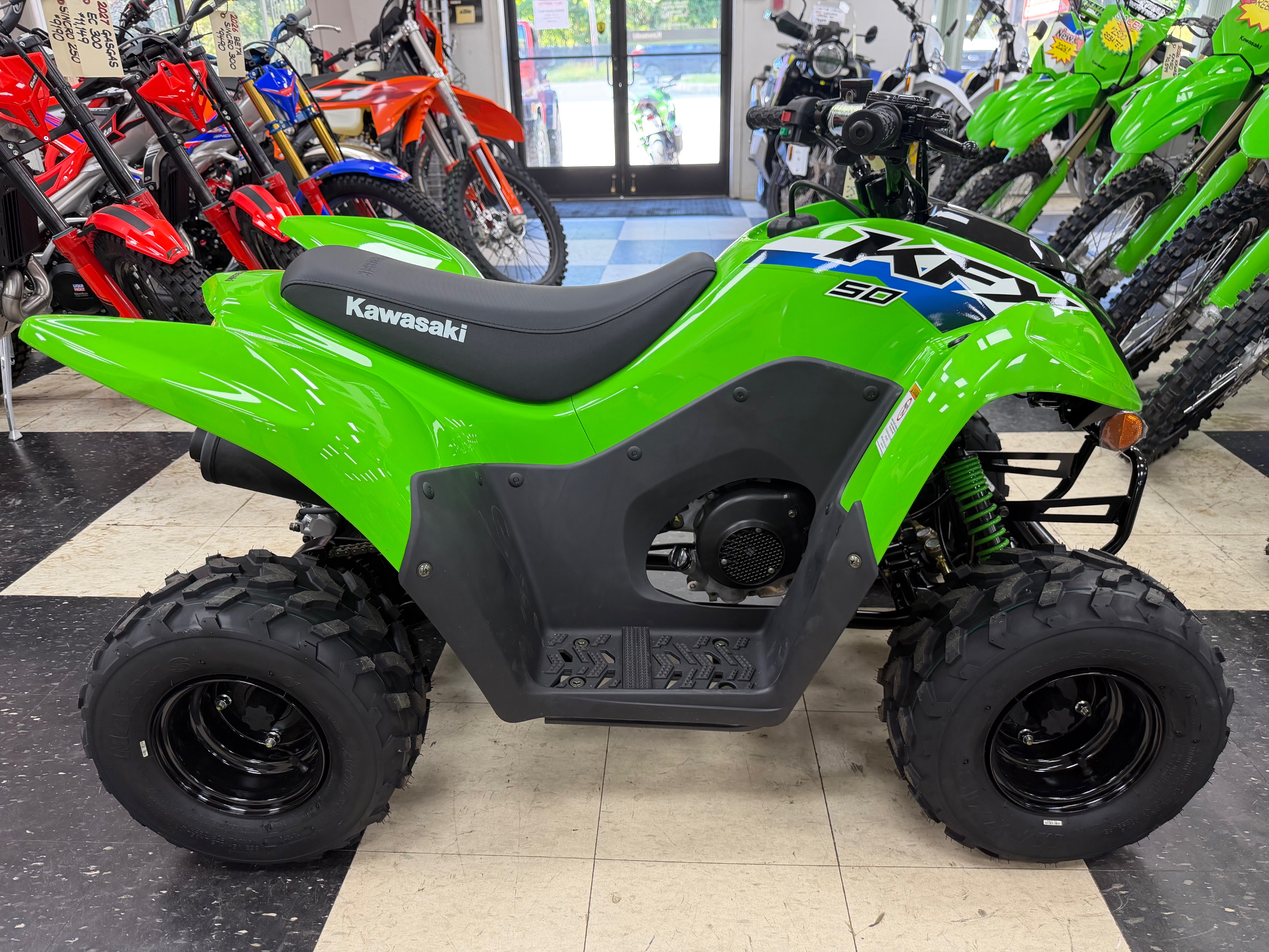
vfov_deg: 56.8
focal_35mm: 24
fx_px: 880
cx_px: 634
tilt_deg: -23.1
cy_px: 476
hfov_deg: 71.6
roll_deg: +1.4
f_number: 1.78
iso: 200
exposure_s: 1/120
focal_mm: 6.76
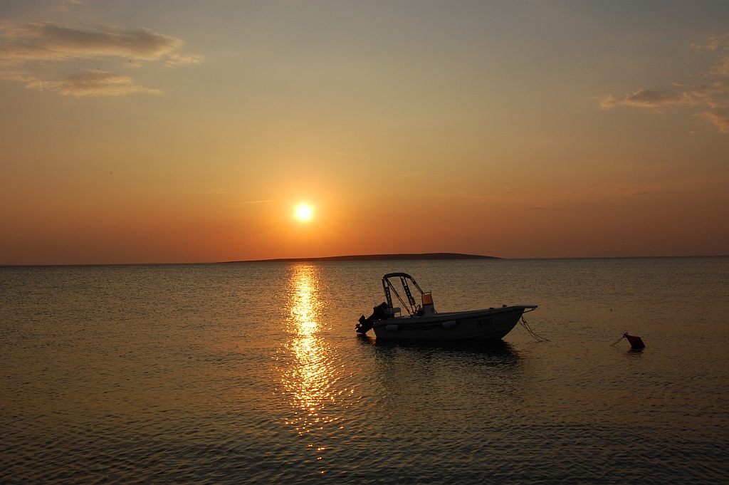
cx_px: 364
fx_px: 728
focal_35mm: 36
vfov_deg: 36.8
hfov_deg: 53.2
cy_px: 242
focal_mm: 24
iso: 200
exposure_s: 1/100
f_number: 25
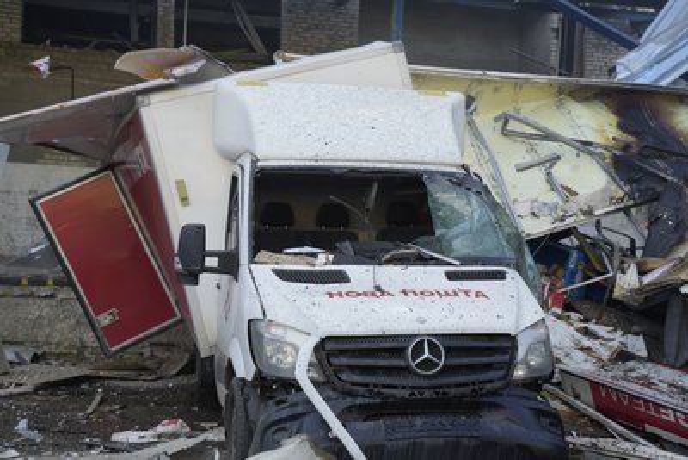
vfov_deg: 27.0
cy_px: 230
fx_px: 956
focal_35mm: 50
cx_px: 344
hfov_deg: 39.6
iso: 100
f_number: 5.6
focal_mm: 50
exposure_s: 1/100
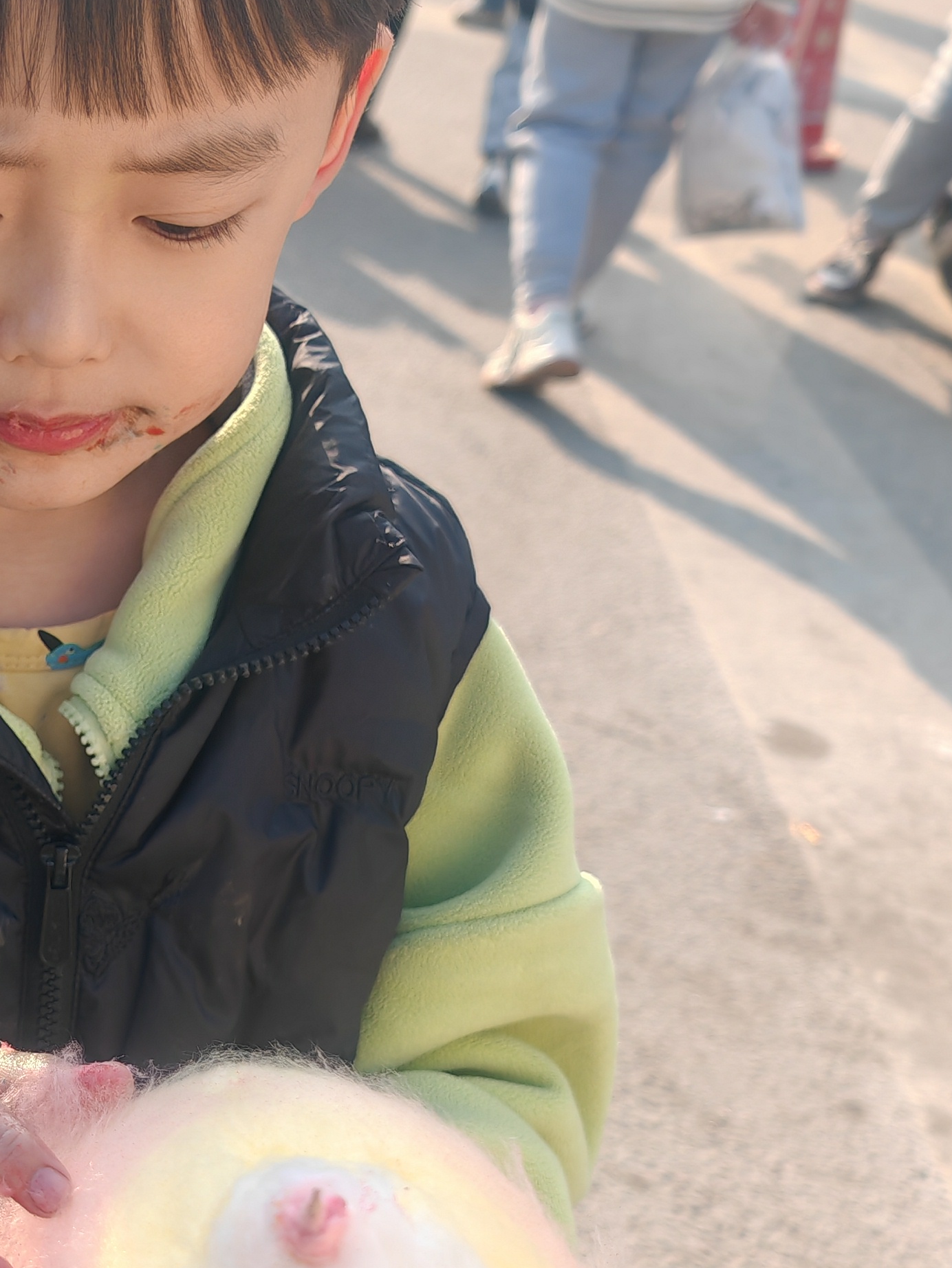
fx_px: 2163
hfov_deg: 24.2
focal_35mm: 59
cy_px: 832
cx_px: 116
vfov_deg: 32.5
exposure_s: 1/835
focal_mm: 7.62
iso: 50
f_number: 1.6
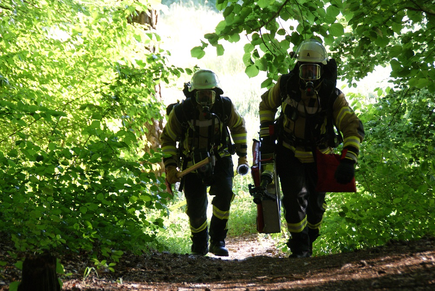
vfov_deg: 9.2
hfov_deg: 13.7
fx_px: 1814
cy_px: 146
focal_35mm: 150
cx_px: 218
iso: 400
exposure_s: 1/60
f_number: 5.6
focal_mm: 100
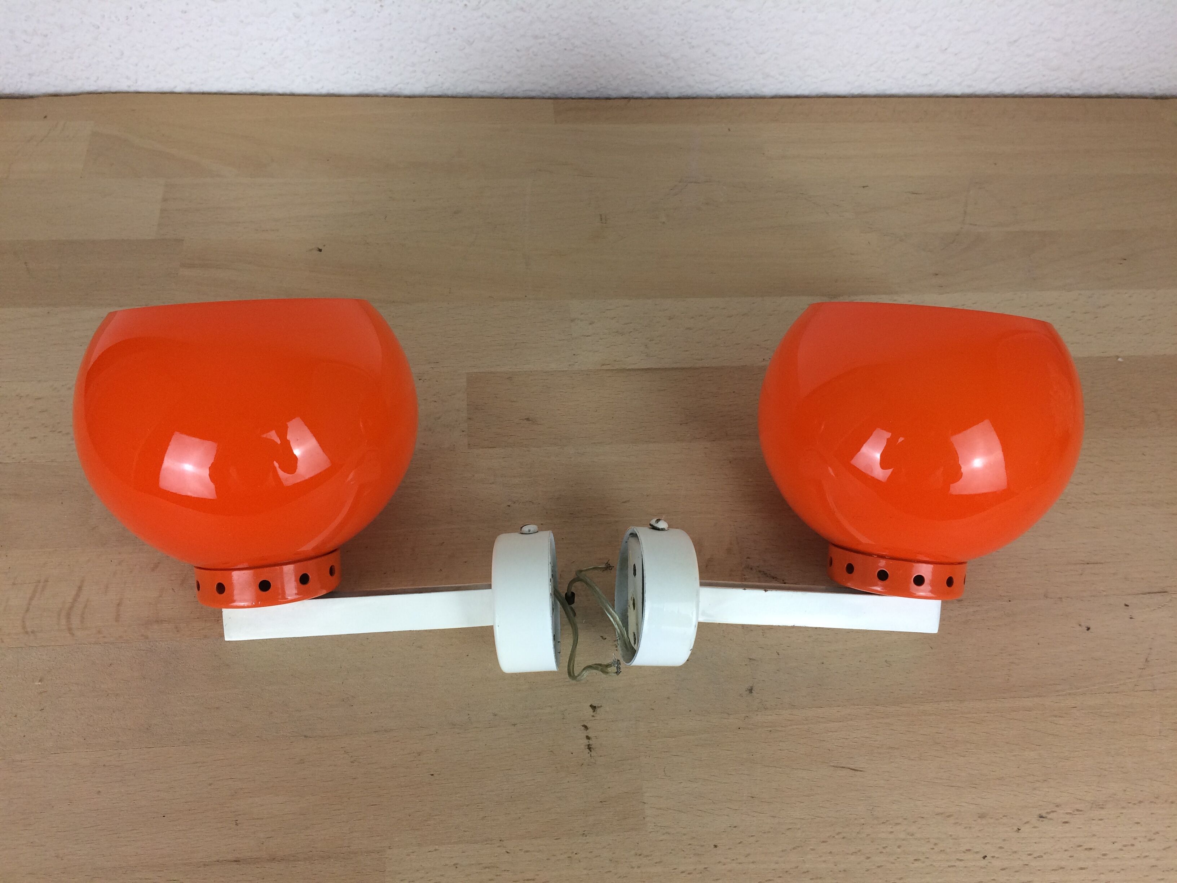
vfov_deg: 48.2
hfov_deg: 61.7
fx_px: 986
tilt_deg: -56.0
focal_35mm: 29
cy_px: 442
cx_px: 588
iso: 64
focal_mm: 4.15
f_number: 2.2
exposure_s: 1/100
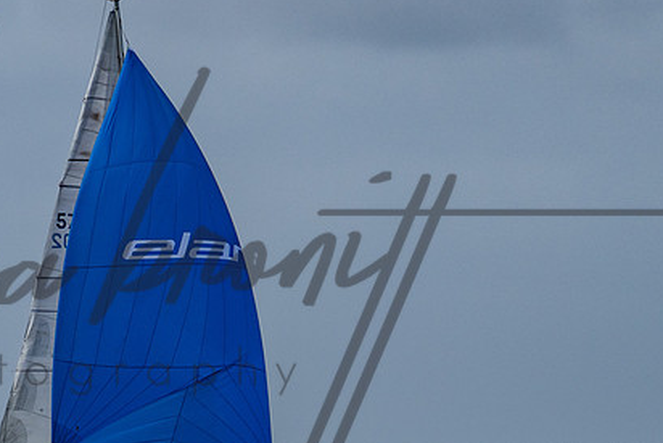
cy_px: 374
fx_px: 10408
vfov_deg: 2.4
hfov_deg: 3.6
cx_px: 267
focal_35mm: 565
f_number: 6.3
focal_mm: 200
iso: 200
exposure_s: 1/4000
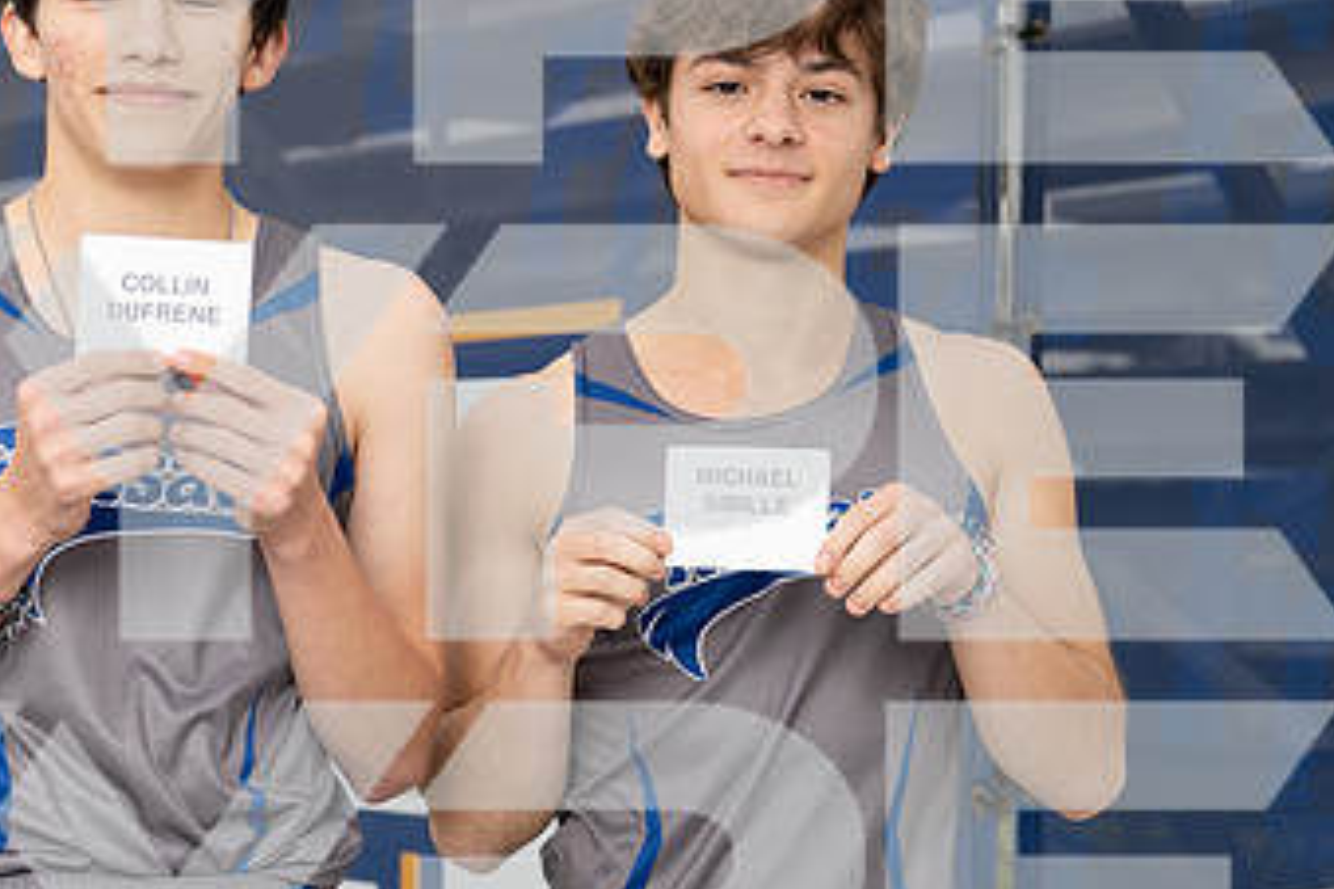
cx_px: 350
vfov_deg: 15.4
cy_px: 435
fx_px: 3298
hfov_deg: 22.7
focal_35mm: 89
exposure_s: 1/250
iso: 160
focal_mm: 52
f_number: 4
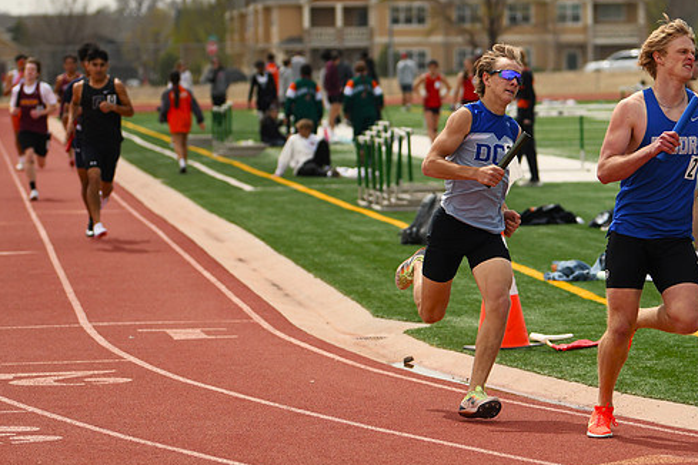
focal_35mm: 121
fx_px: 2346
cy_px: 212
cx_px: 411
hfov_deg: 16.9
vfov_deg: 11.3
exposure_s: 1/8000
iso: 320
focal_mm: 102
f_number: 2.8
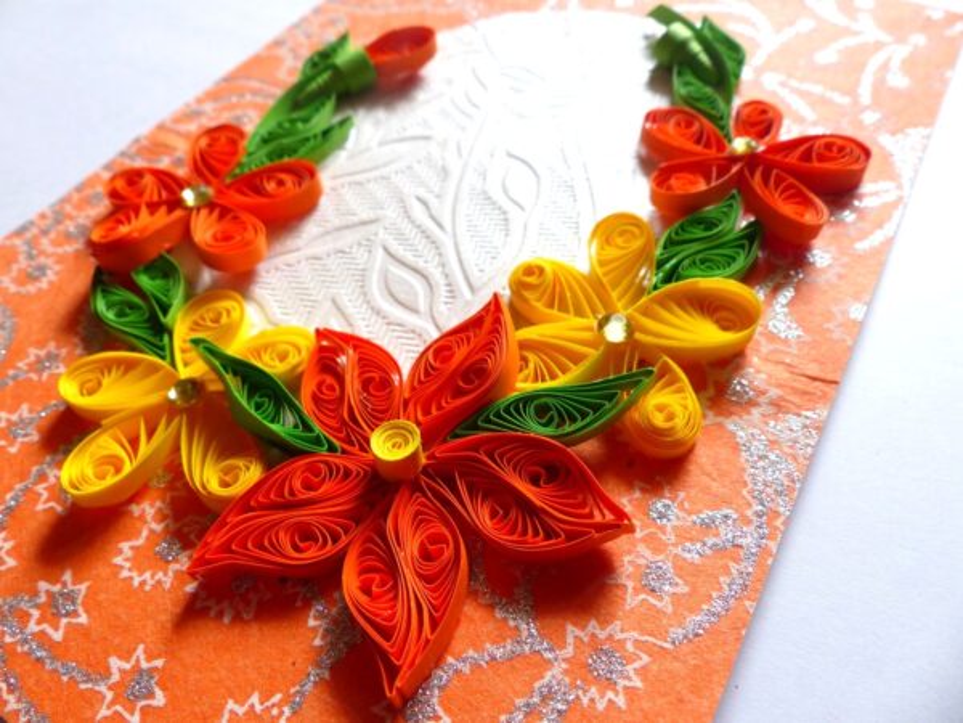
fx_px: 695
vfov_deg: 54.9
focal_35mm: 25
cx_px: 482
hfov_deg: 69.4
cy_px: 362
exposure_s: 1/125
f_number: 3.2
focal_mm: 4.5
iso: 100
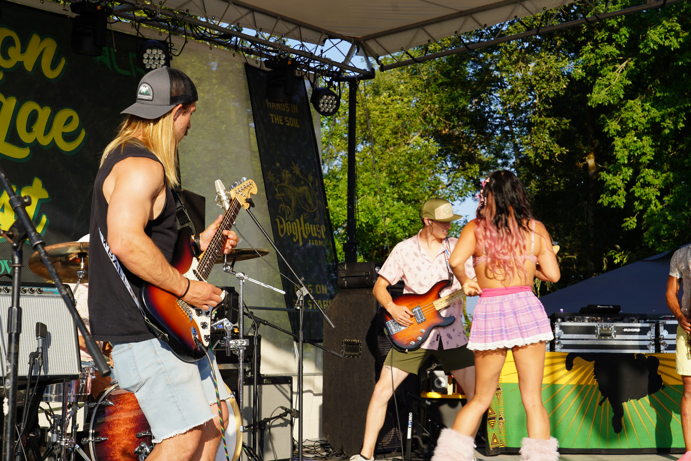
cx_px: 377
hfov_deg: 32.4
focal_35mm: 62
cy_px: 220
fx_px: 1190
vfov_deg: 21.9
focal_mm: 56
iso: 100
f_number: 9
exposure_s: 1/125
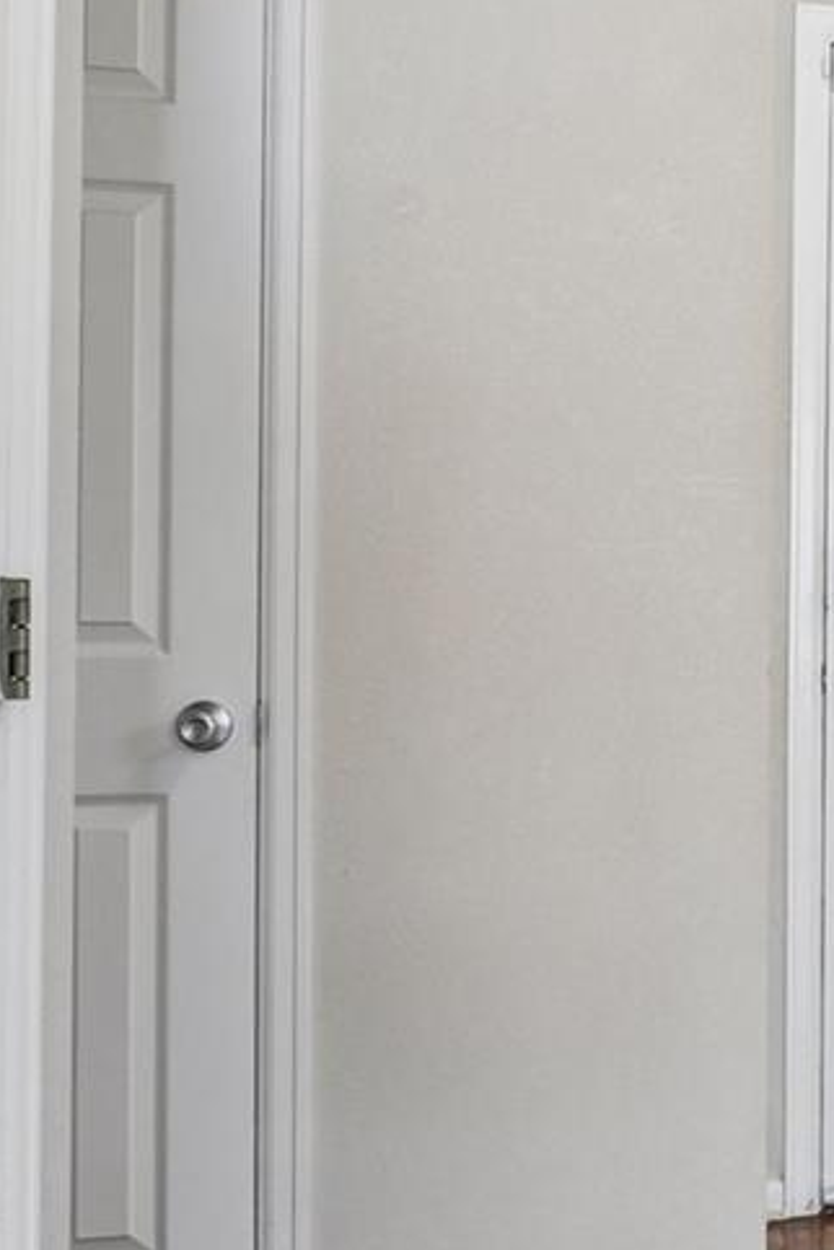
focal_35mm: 55
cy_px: 606
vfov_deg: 36.5
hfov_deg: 20.3
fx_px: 1899
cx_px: 1339
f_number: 8
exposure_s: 1/30
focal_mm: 11
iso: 500
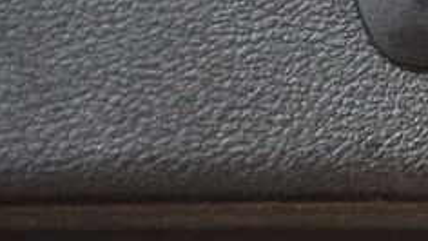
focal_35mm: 384
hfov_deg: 5.6
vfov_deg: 3.2
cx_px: 577
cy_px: -80
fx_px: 4360
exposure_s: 1/60
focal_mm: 90
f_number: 5.3
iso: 9000
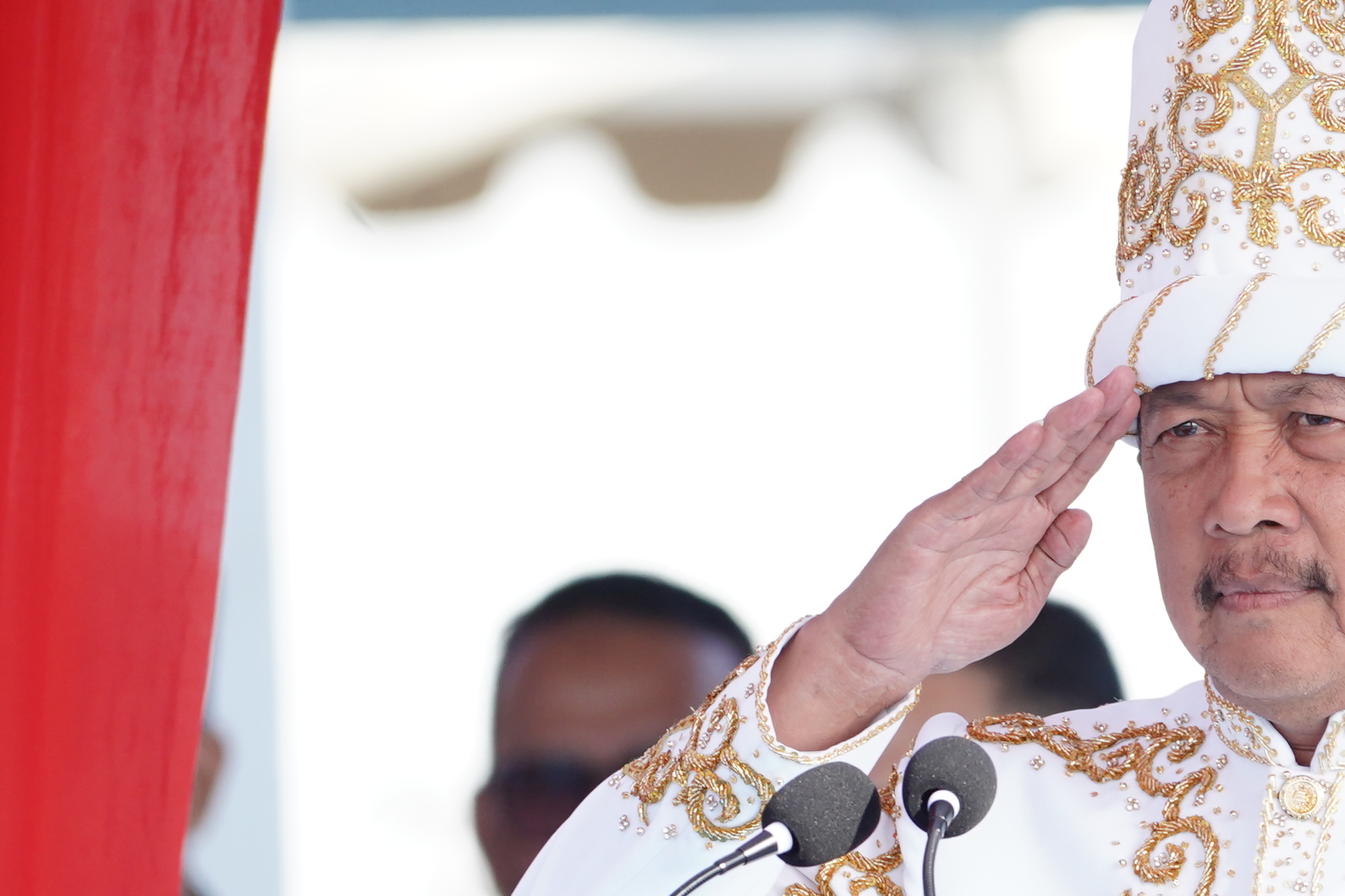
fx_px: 74007
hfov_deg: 1.0
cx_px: 890
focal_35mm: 1981
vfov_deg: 0.7
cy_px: 775
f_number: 8
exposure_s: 1/640
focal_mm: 800
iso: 1000
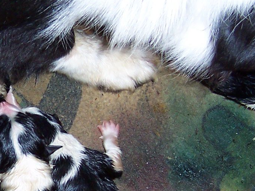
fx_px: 796
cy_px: 138
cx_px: 2
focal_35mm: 108
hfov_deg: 17.8
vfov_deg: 13.7
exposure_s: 1/60
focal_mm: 5.6
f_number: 2.8
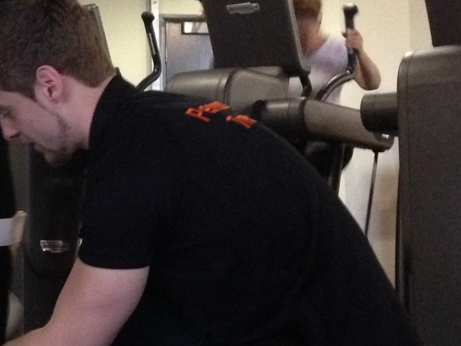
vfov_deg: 14.2
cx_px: 30
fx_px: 1385
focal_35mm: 104
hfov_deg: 18.5
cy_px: 118
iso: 500
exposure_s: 1/15
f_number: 2.4
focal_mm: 4.12
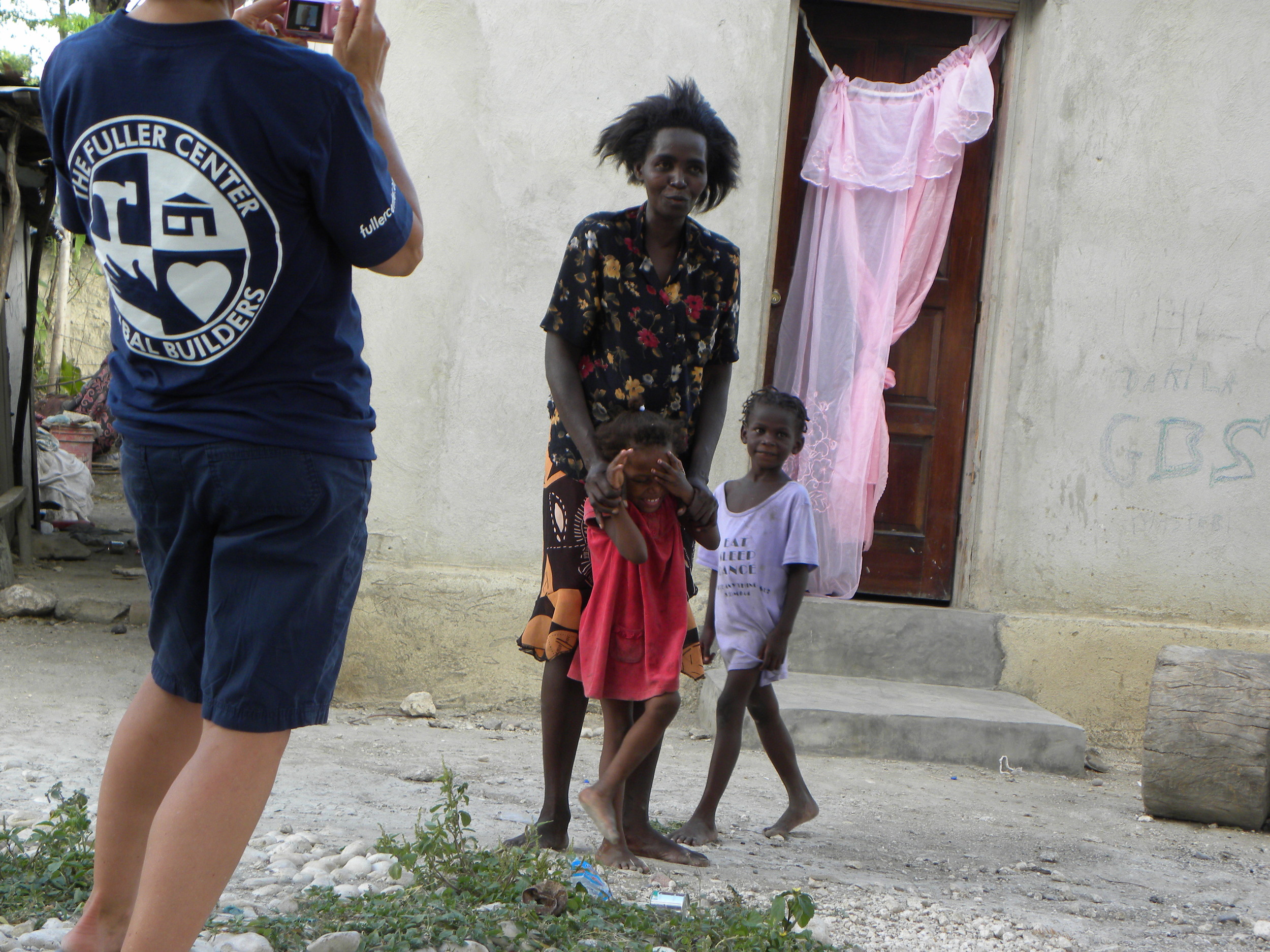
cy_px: 476
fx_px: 2421
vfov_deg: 22.3
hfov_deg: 29.4
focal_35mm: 66
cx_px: 635
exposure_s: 1/74.6
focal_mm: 11.8
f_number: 3.5
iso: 79
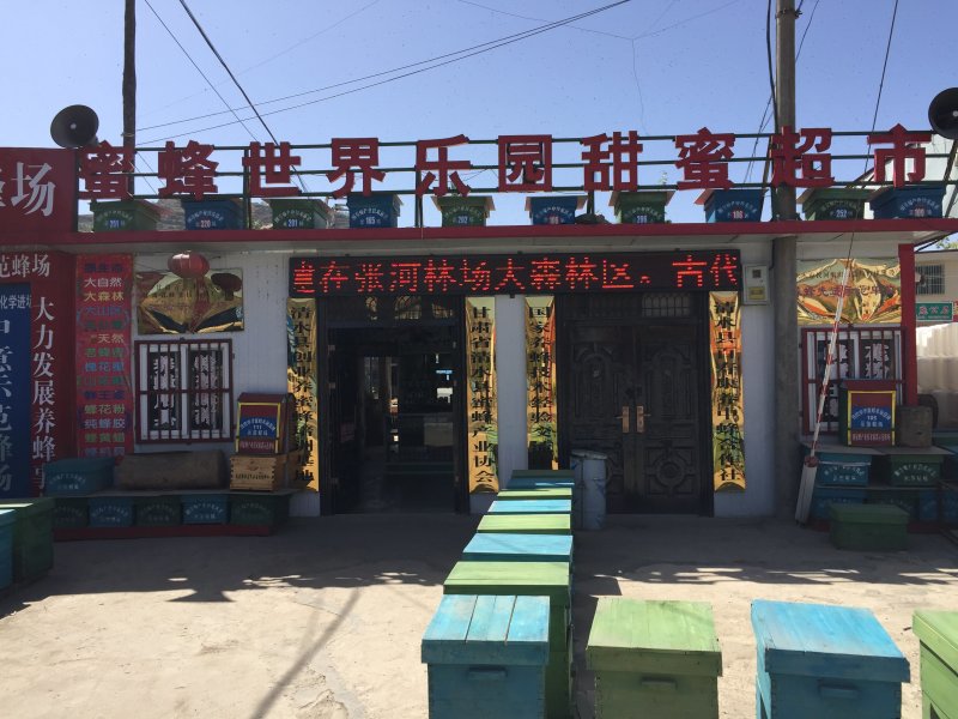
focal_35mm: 29
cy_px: 360
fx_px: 803
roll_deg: +1.1
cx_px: 479
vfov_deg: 48.2
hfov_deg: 61.7
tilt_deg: +2.0
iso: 32
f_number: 2.2
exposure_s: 1/1364
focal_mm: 4.15
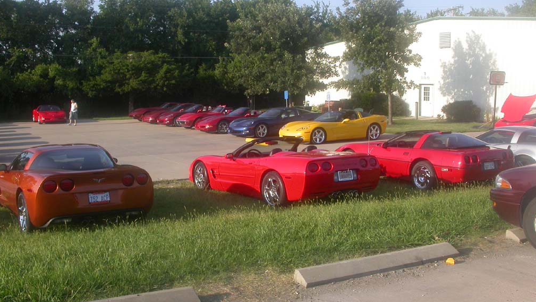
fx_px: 597
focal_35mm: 42
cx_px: 268
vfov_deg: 28.4
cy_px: 144
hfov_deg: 48.3
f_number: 6
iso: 100
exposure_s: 1/243
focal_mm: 7.85
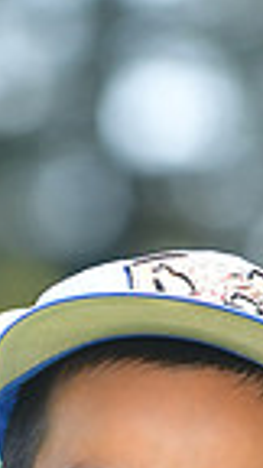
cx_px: 122
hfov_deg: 1.1
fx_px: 13688
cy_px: 722
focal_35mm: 1104
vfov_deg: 2.0
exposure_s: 1/800
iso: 400
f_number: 4.5
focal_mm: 175
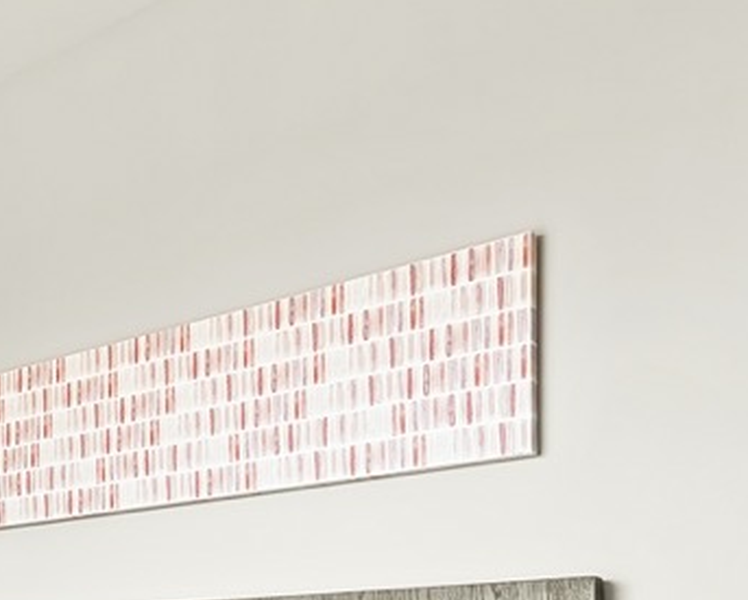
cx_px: -118
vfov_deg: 27.9
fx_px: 1086
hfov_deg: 32.4
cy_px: 677
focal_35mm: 49
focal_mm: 14
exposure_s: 1/50
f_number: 8
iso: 320
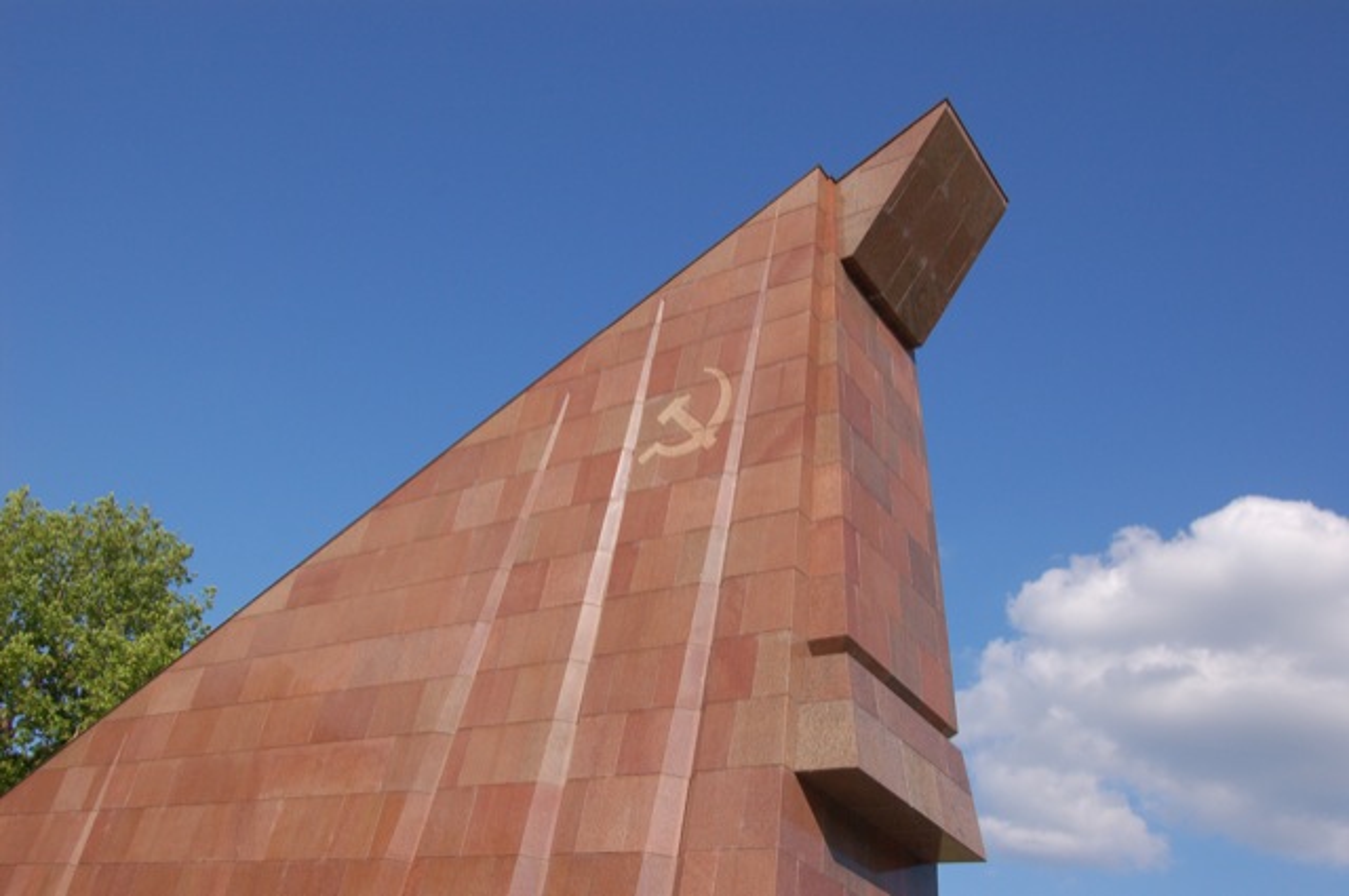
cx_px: 674
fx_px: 1291
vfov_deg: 38.3
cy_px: 448
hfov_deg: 55.2
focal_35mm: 34
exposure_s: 1/500
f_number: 11
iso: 400
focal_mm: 23
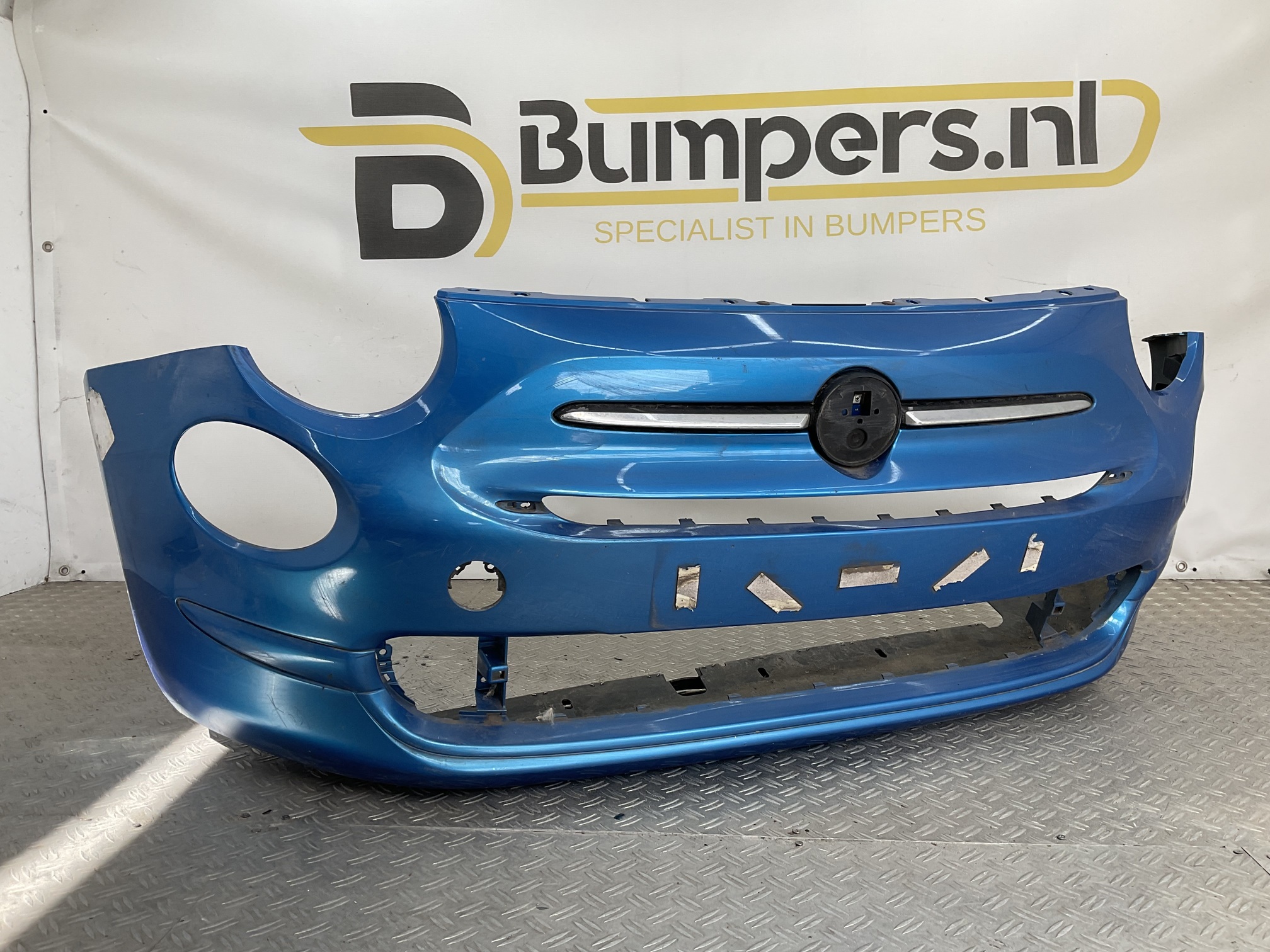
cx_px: 635
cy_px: 476
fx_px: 1064
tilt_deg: -6.0
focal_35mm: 29
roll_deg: +0.4
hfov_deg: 61.7
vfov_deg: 48.2
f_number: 1.8
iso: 16
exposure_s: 1/176
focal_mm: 3
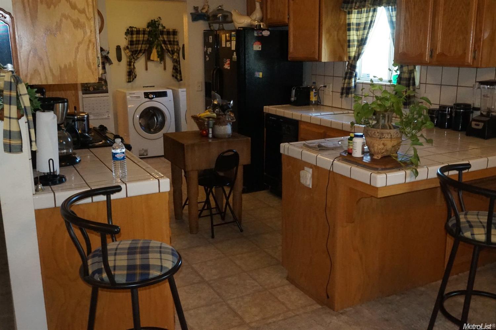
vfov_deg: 36.8
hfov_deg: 53.2
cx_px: 248
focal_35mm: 36
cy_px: 165
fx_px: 496
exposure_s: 1/20
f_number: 18
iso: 3200
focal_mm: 24
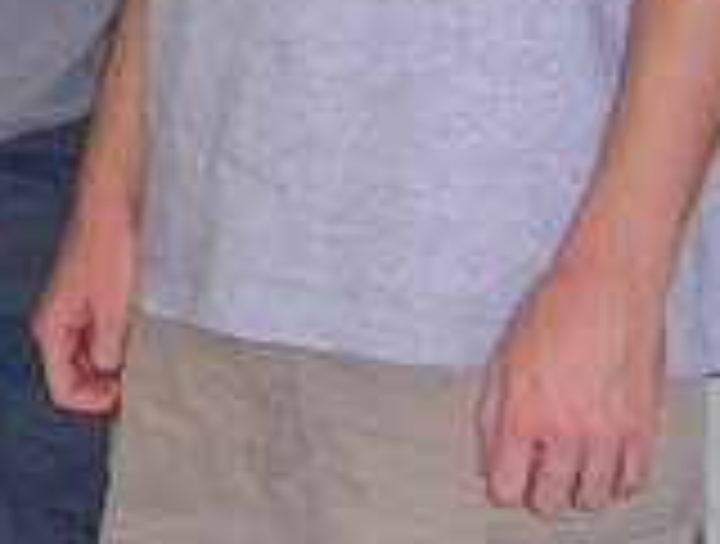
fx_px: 3964
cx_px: -882
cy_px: -151
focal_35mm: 190
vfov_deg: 7.8
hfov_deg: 9.5
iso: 107
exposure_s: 1/60.1
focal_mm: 5.8
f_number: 2.8
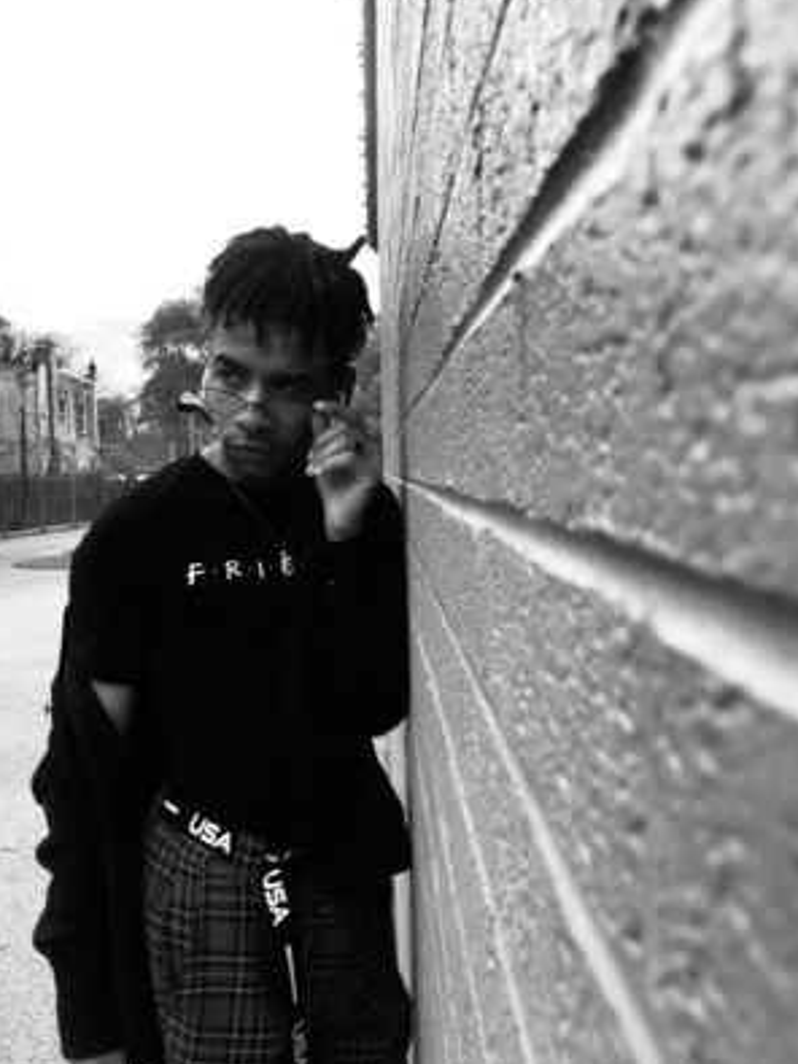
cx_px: 388
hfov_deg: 41.8
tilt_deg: -4.6
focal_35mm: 34
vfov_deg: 53.9
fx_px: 1046
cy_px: 563
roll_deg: +1.5
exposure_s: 1/120
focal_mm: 3.99
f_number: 1.8
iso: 32
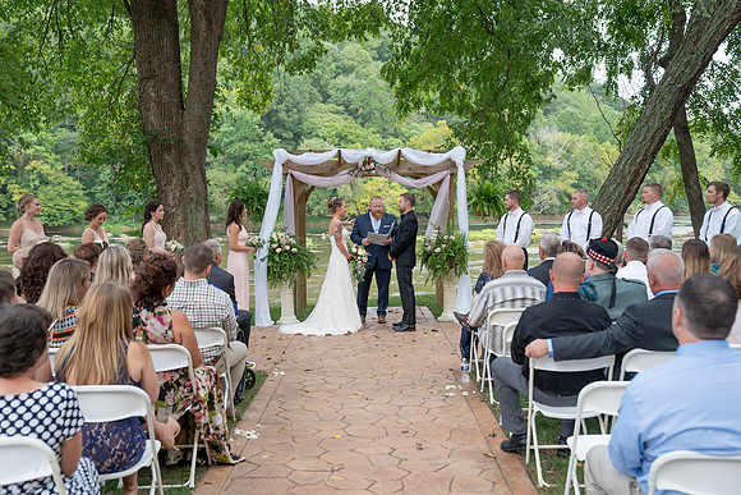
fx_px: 850
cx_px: 370
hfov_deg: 47.1
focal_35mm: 41
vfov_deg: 32.4
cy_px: 248
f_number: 4
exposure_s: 1/200
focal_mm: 41
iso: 250
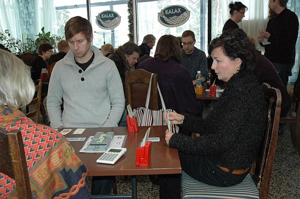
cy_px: 100
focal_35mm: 40
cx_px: 150
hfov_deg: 48.0
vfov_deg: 32.9
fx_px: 337
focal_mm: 27
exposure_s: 1/60
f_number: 5
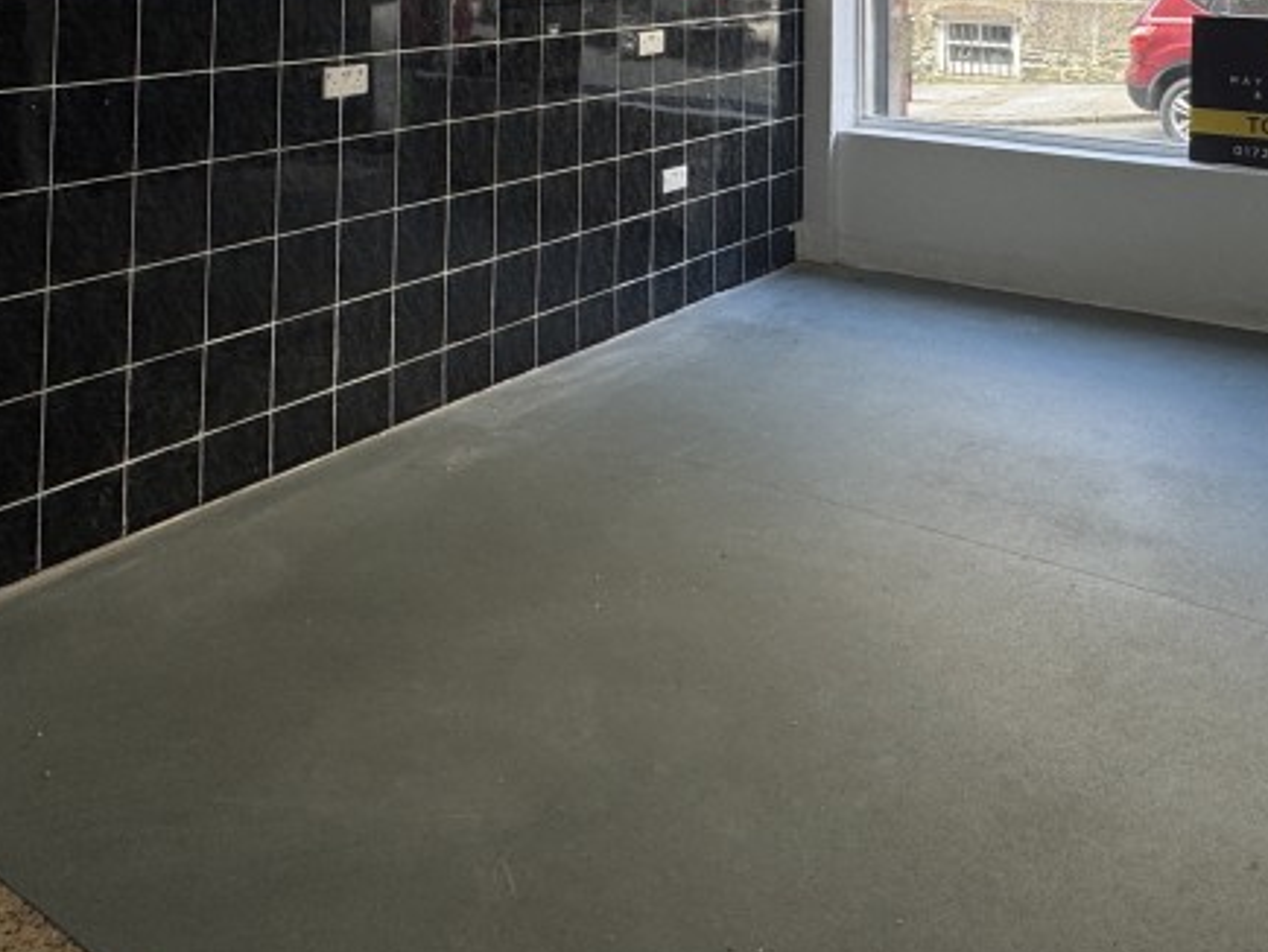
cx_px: 868
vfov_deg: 35.7
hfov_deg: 54.0
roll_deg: +1.0
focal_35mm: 33
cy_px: -128
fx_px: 1209
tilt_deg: +4.0
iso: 50
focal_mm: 2.22
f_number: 2.2
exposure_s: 1/99
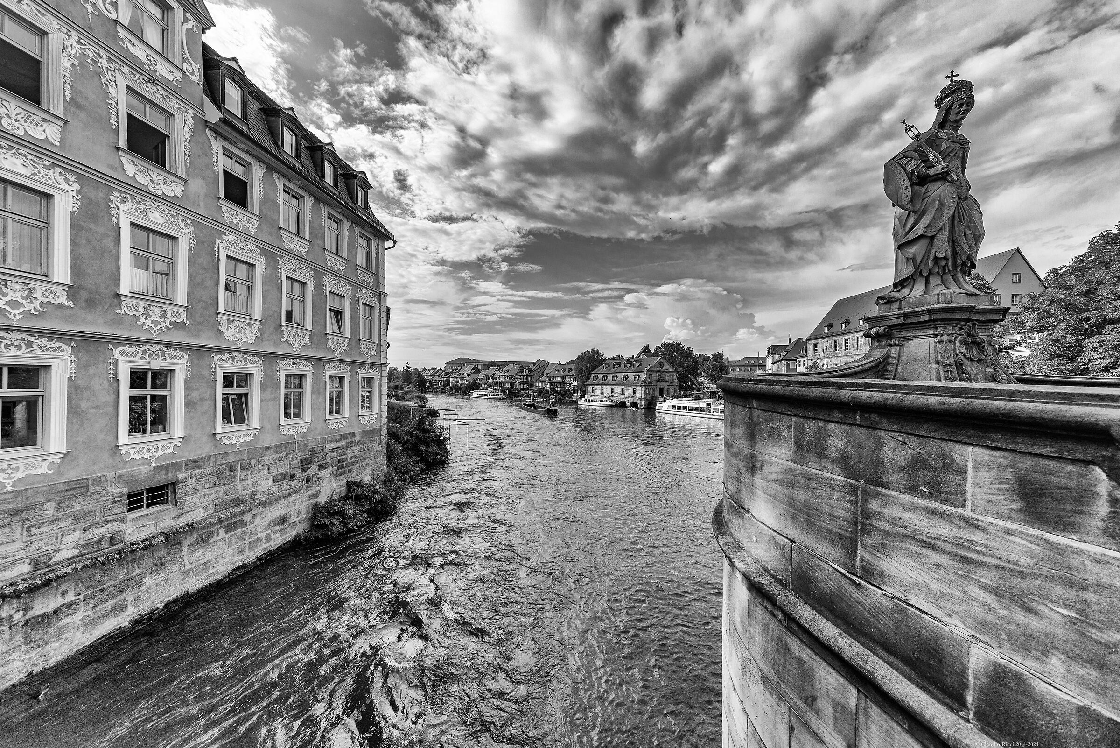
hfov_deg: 112.6
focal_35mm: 12
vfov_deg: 90.1
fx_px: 373
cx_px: 560
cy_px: 374
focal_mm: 12
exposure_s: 1/640
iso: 250
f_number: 8
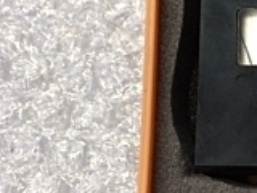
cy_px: 76
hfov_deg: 14.8
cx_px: 464
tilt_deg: -85.4
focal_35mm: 116
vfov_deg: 12.8
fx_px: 861
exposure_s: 1/30
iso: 64
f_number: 2.2
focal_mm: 4.15
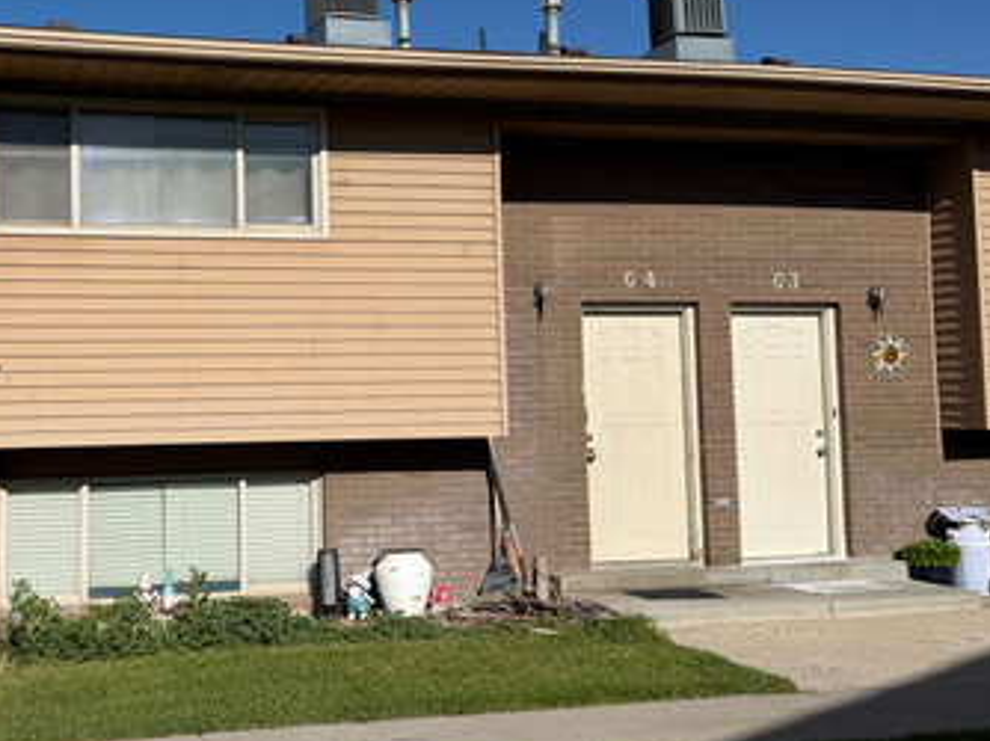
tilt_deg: +5.2
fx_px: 1315
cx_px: 249
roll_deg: +1.3
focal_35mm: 46
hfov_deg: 40.1
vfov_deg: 31.4
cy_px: 311
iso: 80
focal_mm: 6.76
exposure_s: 1/9091
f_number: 1.78
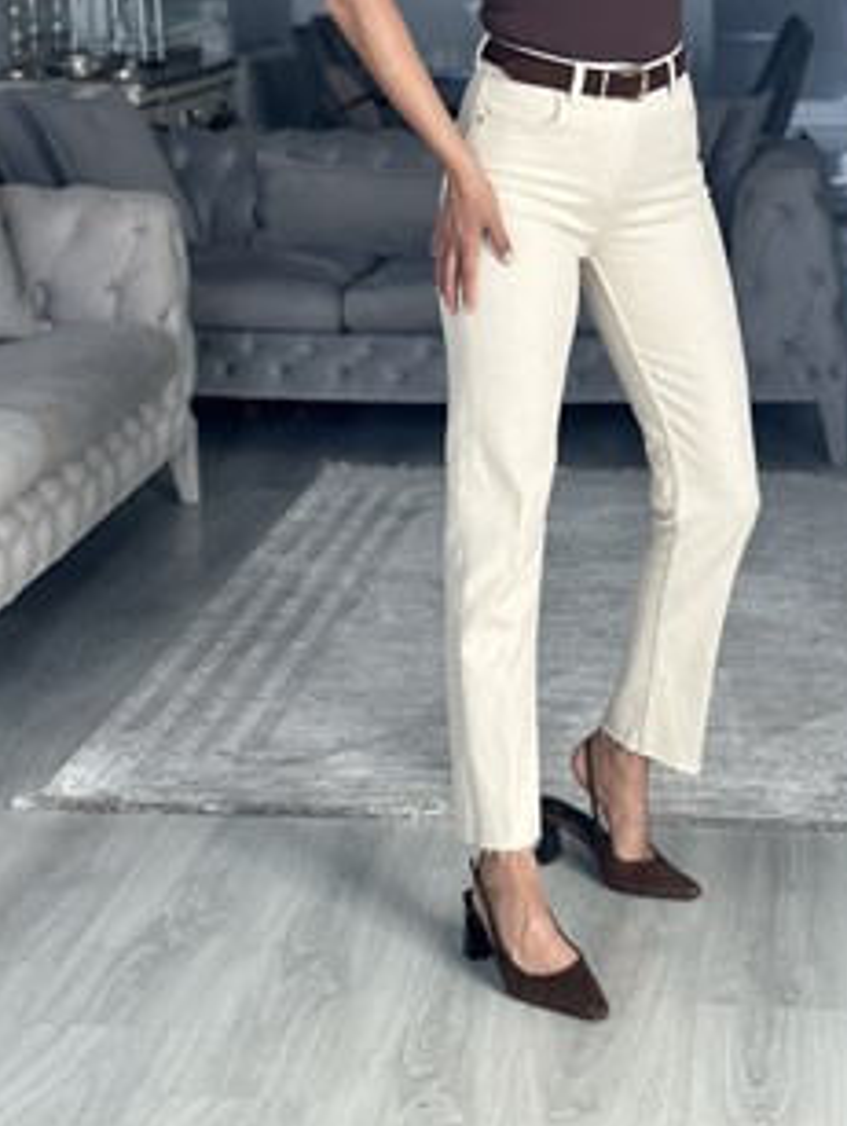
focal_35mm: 79
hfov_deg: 18.7
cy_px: 216
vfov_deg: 24.3
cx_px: 543
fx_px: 2572
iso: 100
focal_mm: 6.86
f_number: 1.78
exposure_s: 1/172
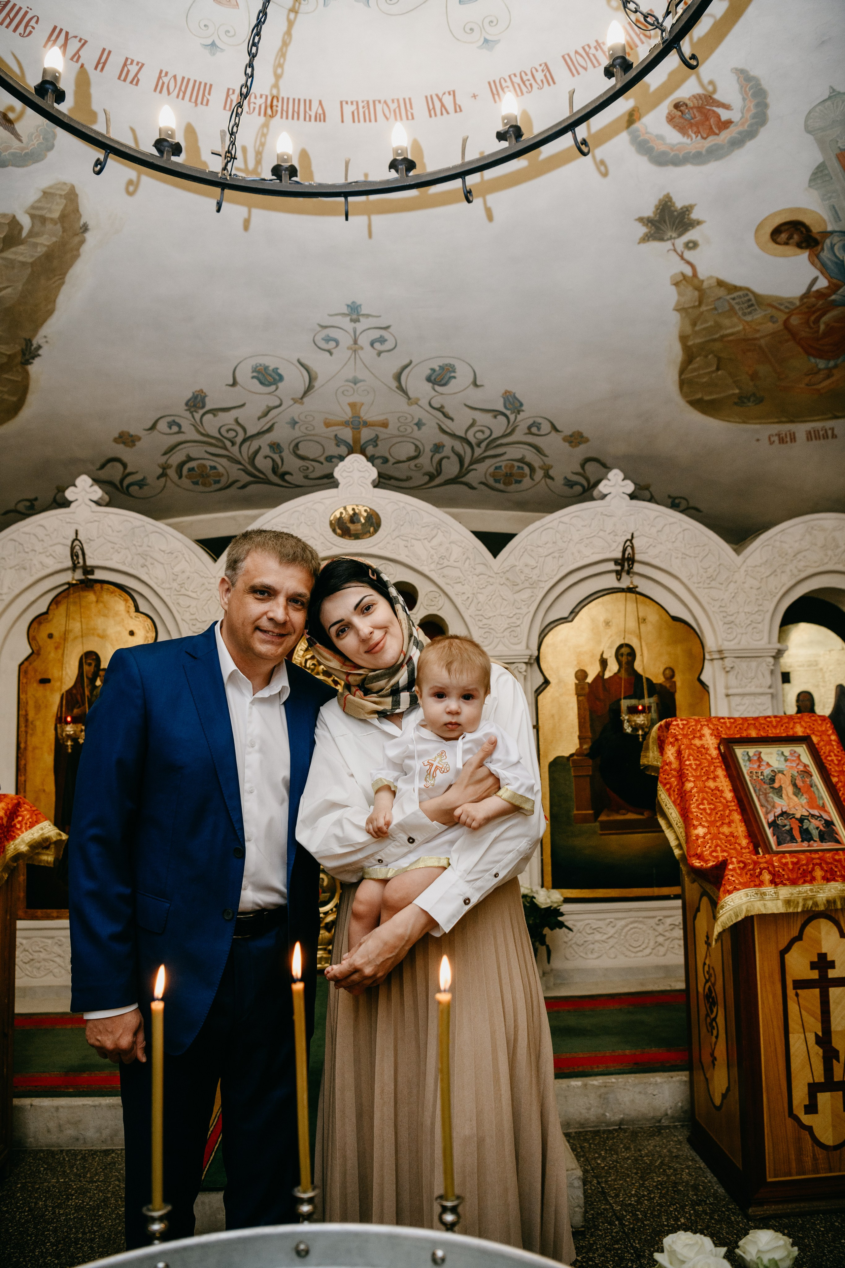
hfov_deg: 53.1
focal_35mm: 24
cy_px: 634
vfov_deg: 73.7
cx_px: 422
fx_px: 845
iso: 500
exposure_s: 1/160
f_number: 3.5
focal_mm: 24
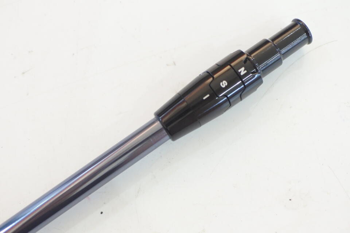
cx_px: 175
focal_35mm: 49
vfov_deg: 27.5
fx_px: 476
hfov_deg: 40.3
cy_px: 116
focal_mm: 18.5
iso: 800
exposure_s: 1/125
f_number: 2.5
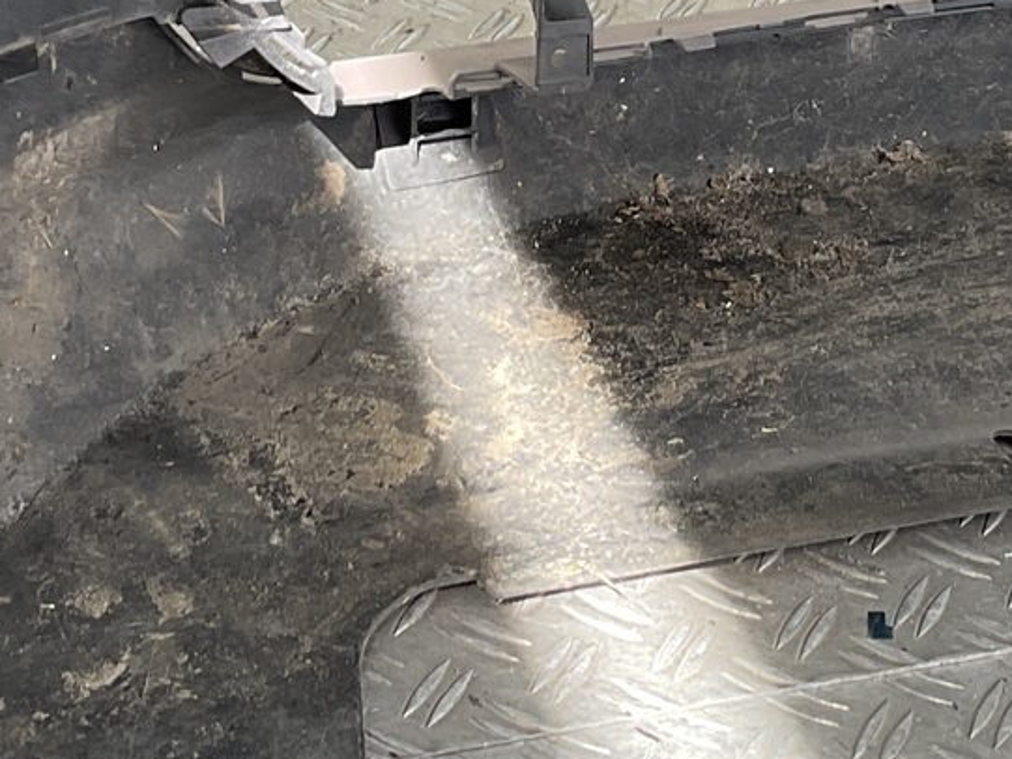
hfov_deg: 18.1
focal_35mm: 108
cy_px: -73
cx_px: 703
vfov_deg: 13.4
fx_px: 3158
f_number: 1.8
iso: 16
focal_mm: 3
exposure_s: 1/110
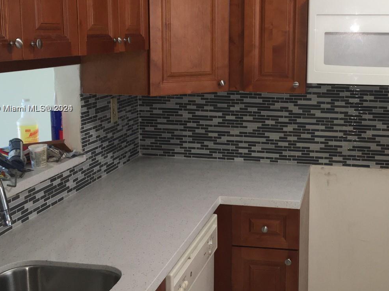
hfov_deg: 39.9
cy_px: 109
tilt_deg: -6.4
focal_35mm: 47
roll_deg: -1.1
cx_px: 262
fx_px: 528
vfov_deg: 30.7
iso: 50
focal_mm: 4.15
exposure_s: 1/30
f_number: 2.2
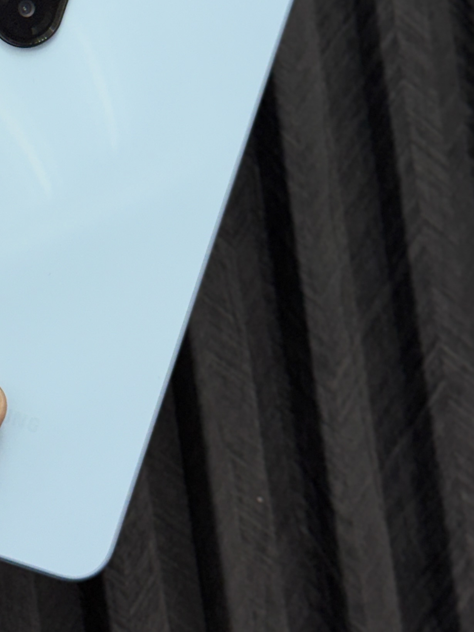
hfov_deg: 12.4
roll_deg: +9.1
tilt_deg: -1.9
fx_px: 2154
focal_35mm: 118
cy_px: 122
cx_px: -28
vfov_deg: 16.6
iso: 50
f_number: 1.78
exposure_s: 1/100
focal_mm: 6.76
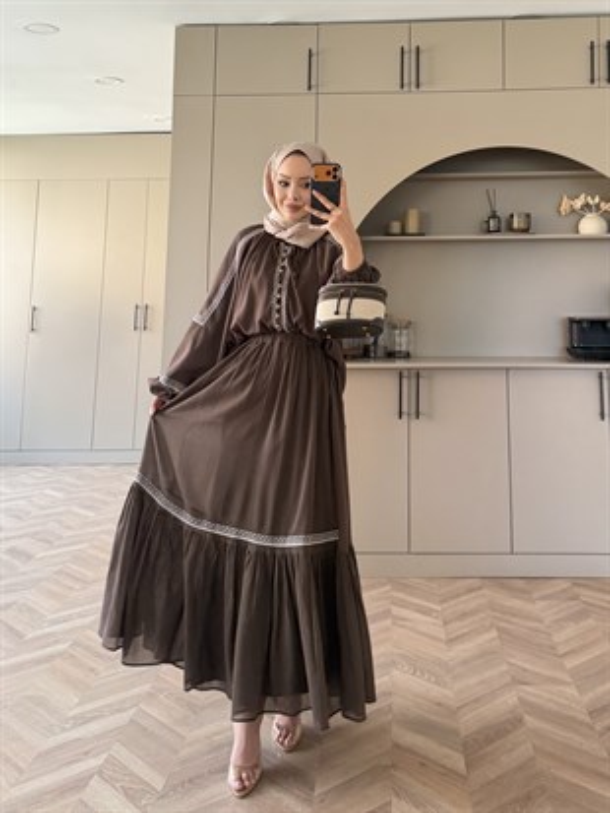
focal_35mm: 24
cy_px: 406
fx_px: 564
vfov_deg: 71.6
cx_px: 305
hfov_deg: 56.8
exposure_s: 1/121
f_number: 1.78
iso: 125
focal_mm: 6.76
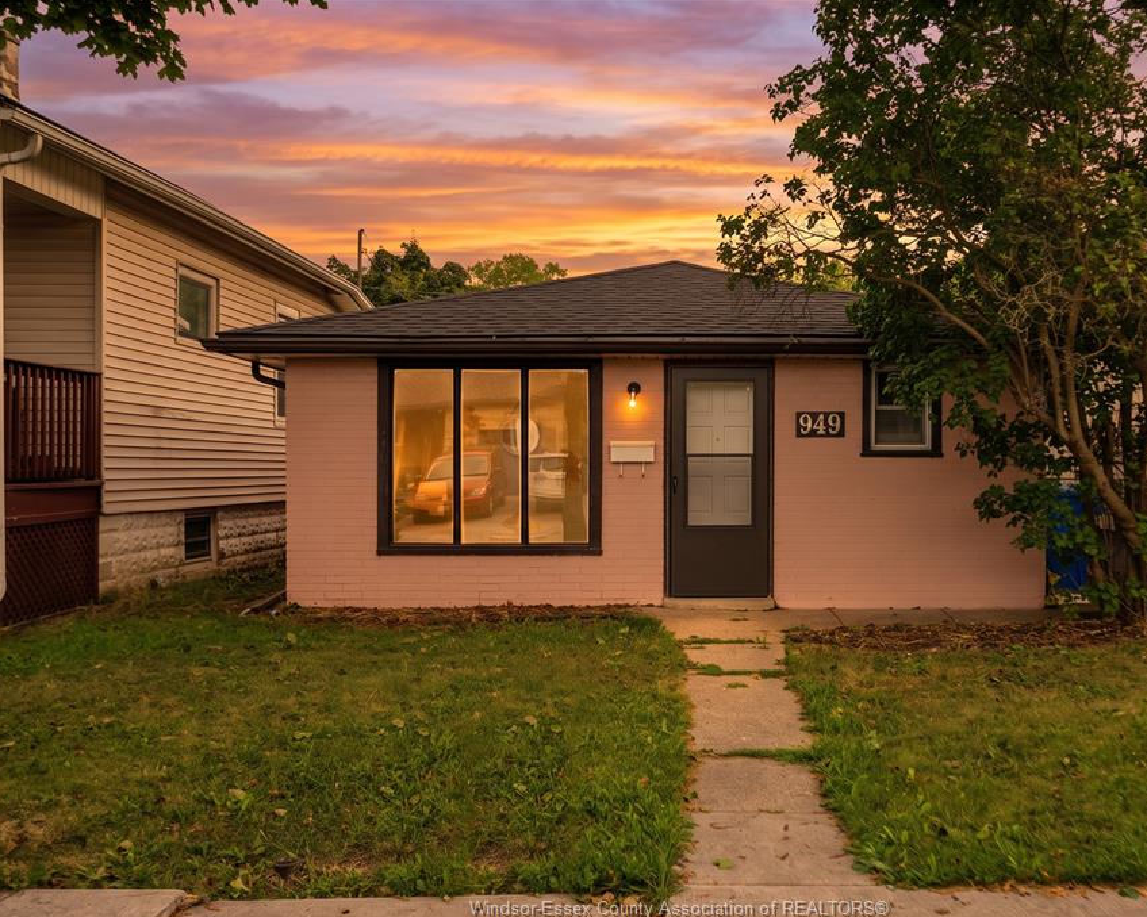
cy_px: 460
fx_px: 1154
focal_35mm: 34
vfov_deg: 43.3
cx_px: 680
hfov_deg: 52.5
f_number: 8
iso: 250
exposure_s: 1/640
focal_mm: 30
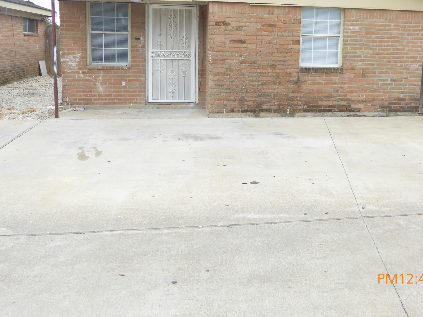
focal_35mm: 34
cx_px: 259
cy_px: 98
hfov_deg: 53.5
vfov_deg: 41.1
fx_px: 415
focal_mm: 4.3
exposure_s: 1/320
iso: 100
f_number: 3.3
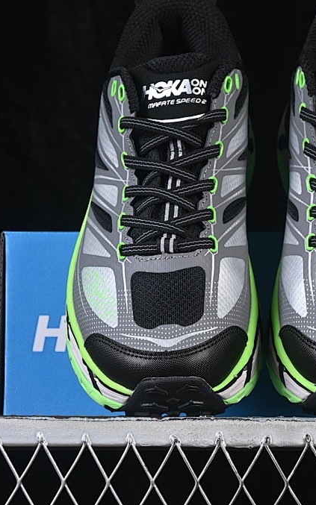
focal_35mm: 122
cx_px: 263
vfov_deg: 17.1
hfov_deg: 10.7
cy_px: 250
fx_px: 1681
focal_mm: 50
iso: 160
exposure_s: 1/60
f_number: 6.3
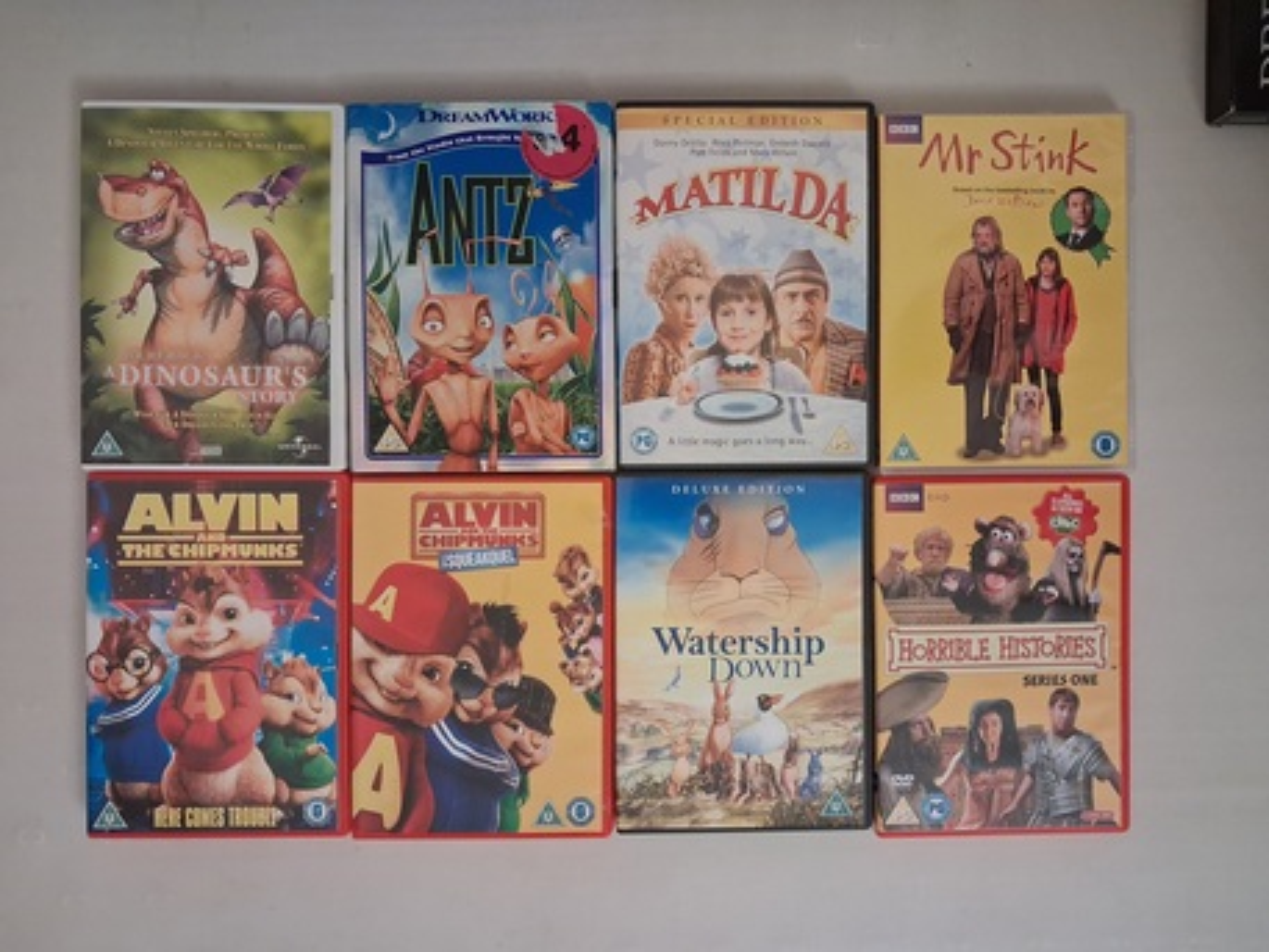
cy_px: 476
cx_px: 634
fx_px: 990
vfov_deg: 51.4
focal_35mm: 27
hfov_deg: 65.3
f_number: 1.8
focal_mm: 4
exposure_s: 1/25
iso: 640
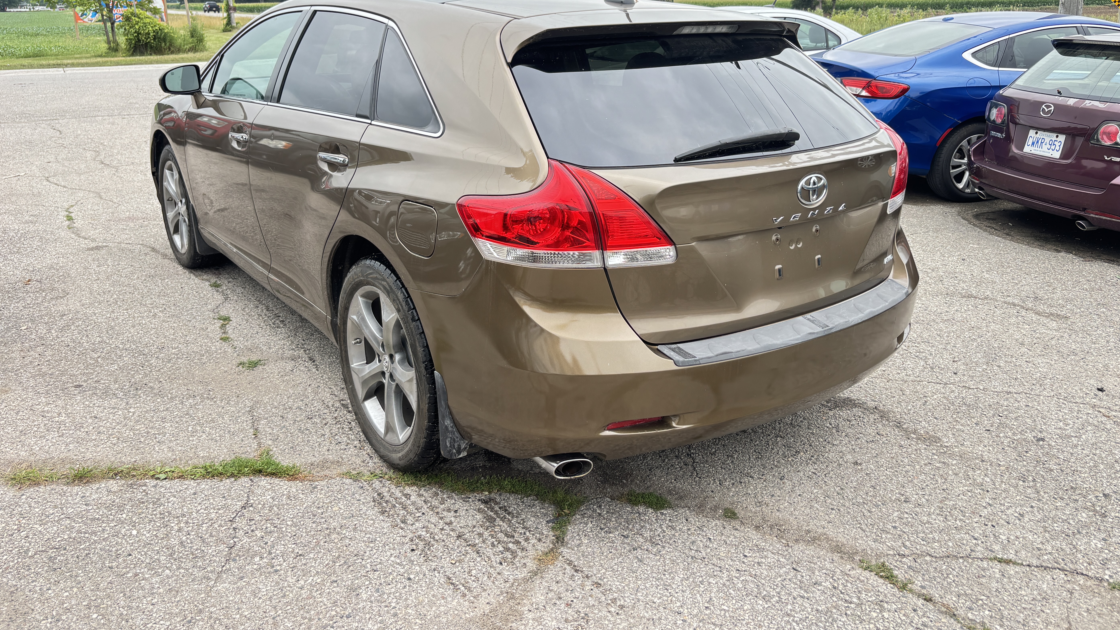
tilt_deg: -15.6
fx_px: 861
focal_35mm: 29
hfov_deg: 66.1
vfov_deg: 39.9
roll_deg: +0.5
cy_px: 232
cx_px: 567
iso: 50
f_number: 1.6
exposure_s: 1/315
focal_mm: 5.96
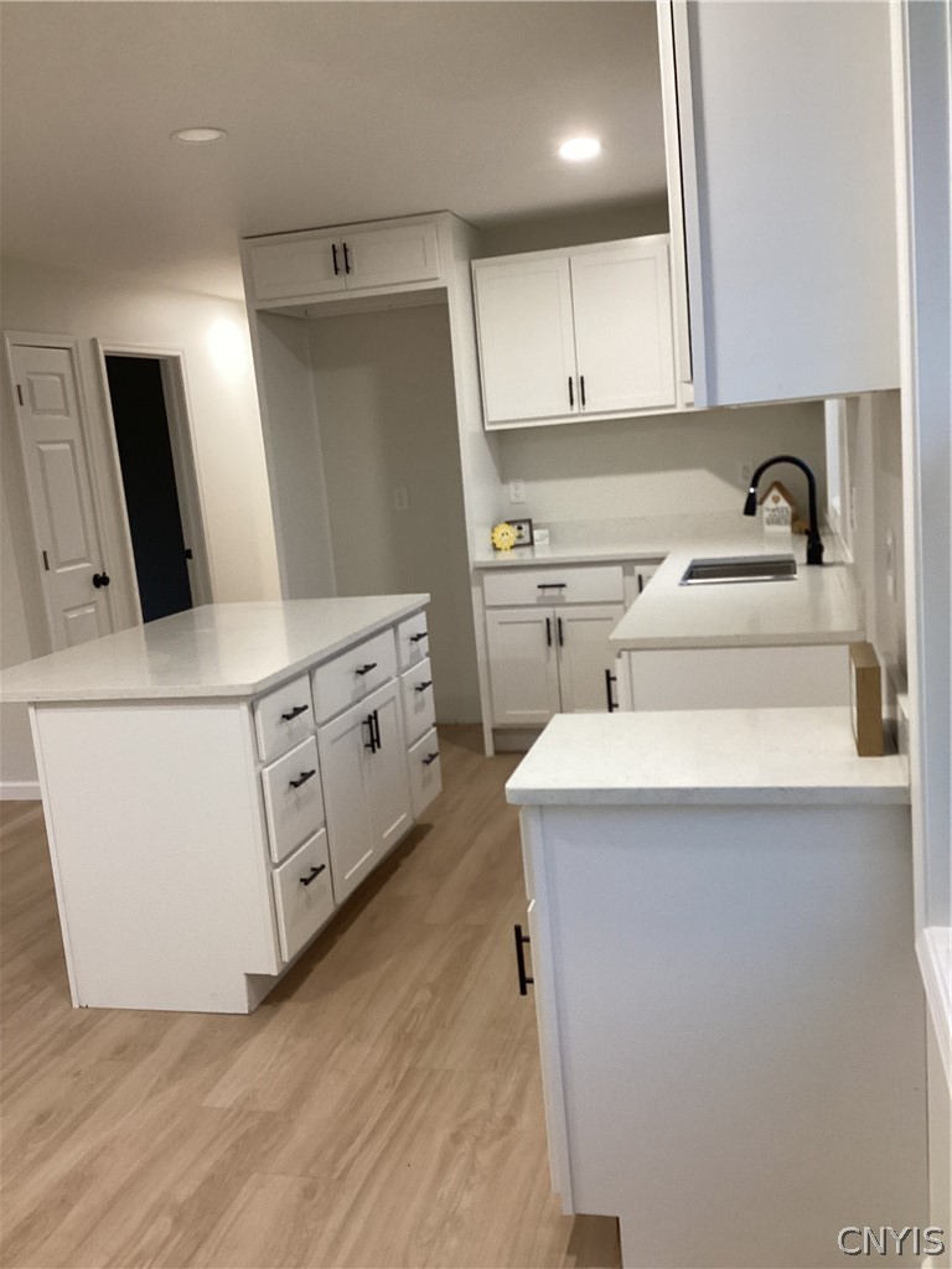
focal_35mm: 31
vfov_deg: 58.4
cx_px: 476
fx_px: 1137
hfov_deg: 45.4
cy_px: 634
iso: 160
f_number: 2.4
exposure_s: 1/60
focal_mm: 3.3
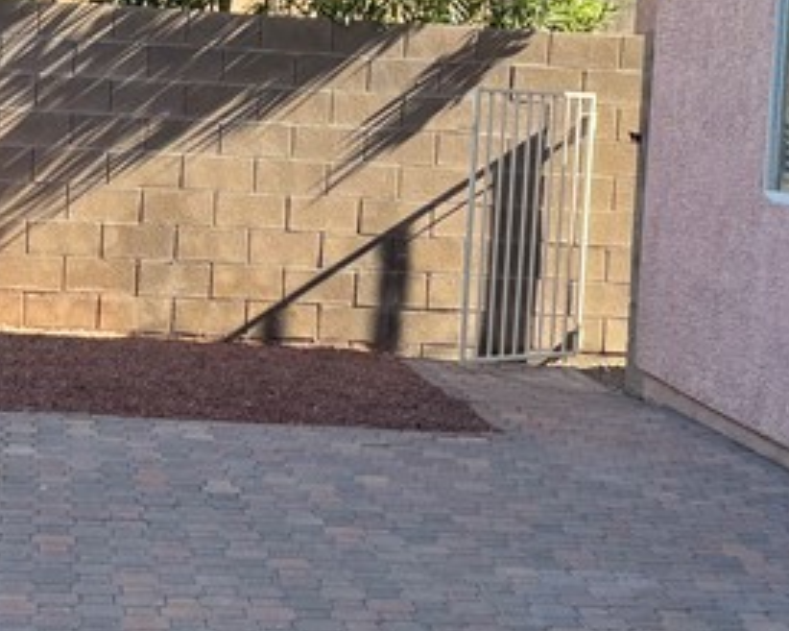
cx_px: 308
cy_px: 141
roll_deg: -3.6
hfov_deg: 20.1
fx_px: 2218
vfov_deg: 16.1
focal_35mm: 95
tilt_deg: -2.7
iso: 50
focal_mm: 5.96
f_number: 1.6
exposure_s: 1/707
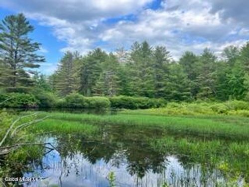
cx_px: 124
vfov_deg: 53.1
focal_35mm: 26
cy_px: 94
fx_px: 187
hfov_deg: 67.3
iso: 50
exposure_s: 1/1048
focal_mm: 5.7
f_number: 1.5
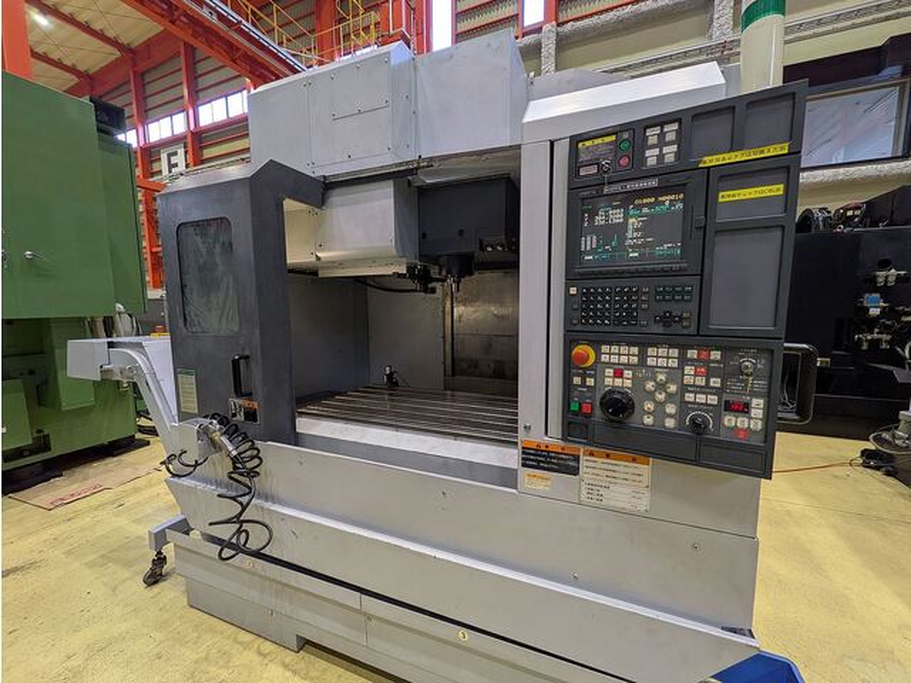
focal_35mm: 14
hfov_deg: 102.1
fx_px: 368
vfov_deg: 85.7
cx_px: 456
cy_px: 342
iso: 72
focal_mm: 1.83
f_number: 2.2
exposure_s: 1/25
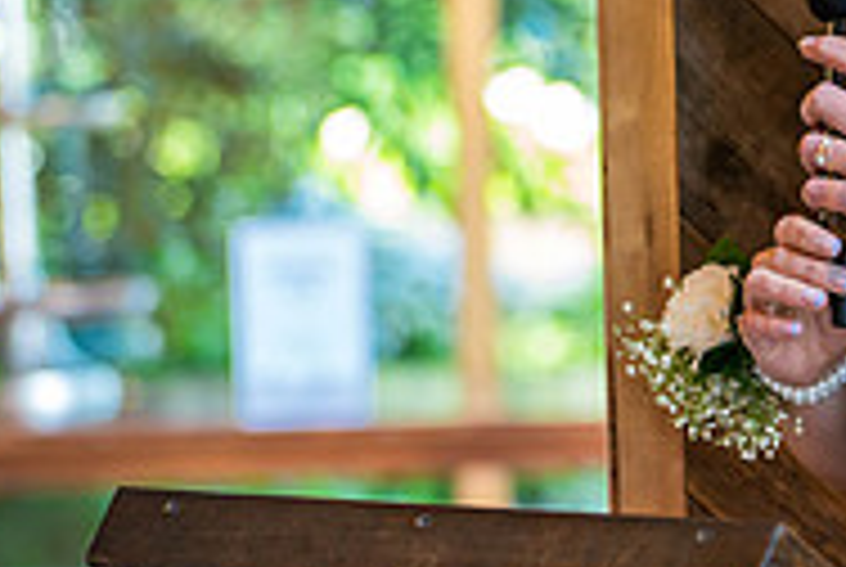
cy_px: 209
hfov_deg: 7.4
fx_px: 6520
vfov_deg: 5.0
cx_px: 1022
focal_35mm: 277
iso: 400
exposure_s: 1/160
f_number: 2.8
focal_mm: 90
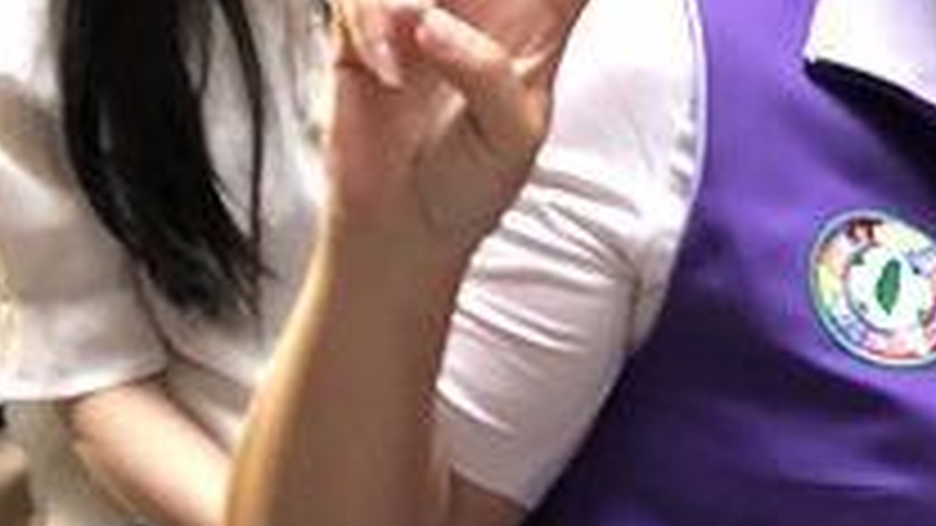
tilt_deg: -13.5
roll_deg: -0.9
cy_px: 166
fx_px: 3648
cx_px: 1156
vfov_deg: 8.2
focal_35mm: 147
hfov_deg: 14.1
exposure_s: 1/60
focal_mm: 3.99
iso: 100
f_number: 1.8
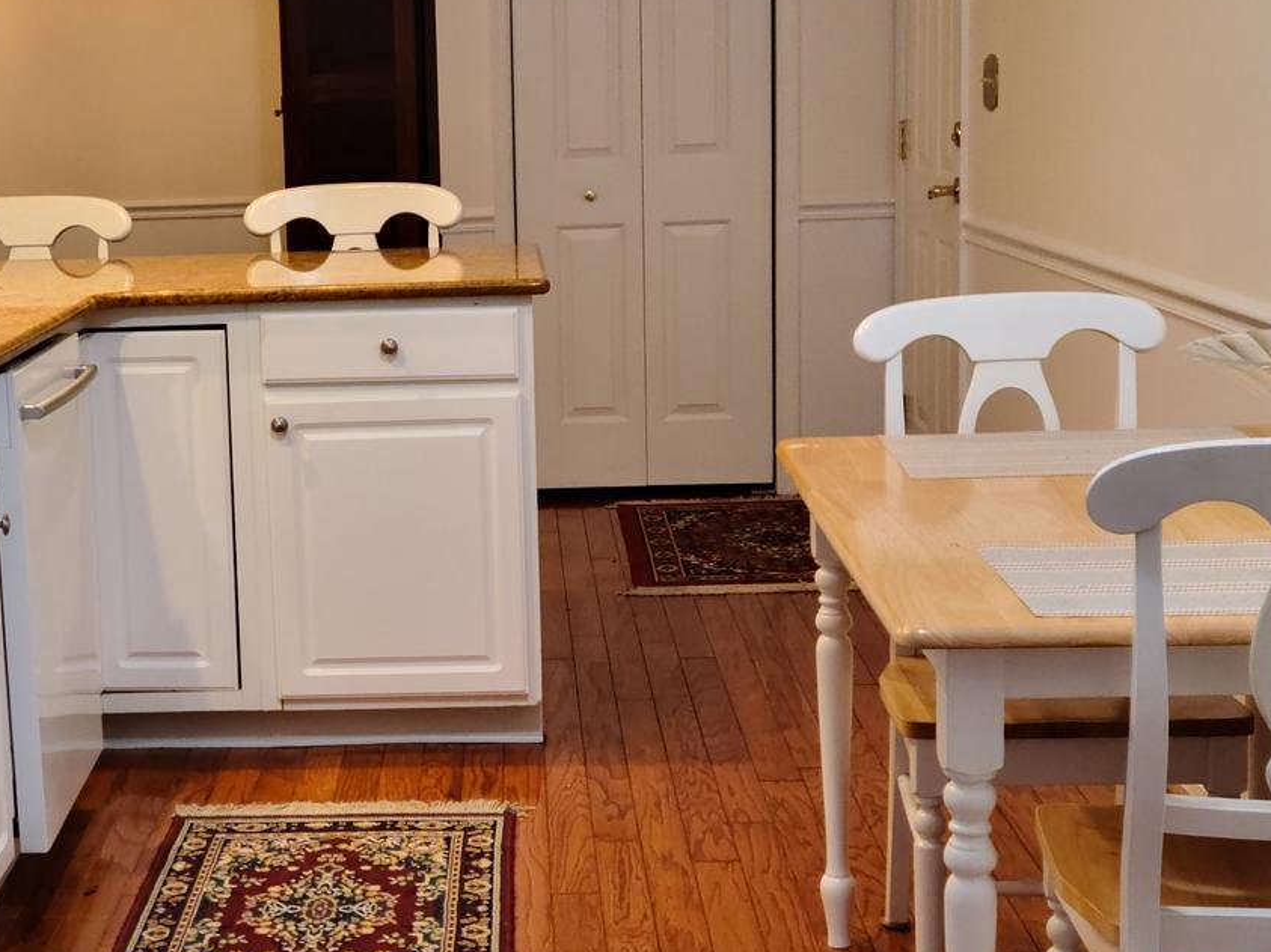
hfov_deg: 28.2
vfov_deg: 21.6
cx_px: 342
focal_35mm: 68
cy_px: 511
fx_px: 2496
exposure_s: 1/39
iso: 250
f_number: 2
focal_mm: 5.9
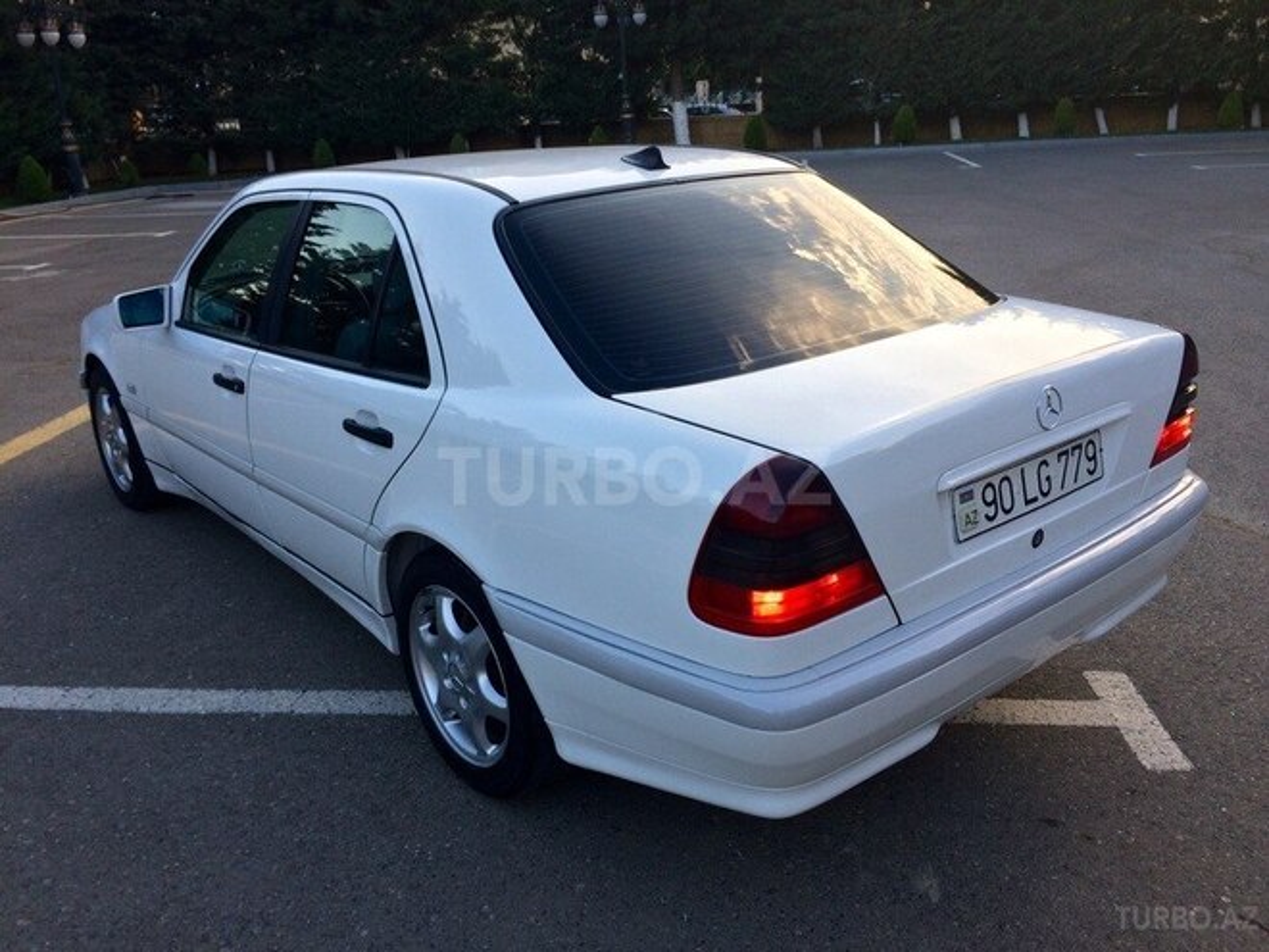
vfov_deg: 48.2
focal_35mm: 29
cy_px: 476
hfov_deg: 61.7
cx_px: 634
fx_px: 1063
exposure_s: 1/155
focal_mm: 4.15
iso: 32
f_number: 2.2
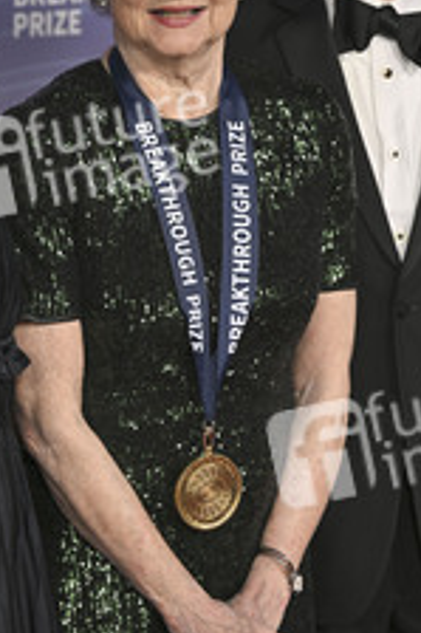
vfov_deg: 9.9
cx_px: 155
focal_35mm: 207
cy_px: 300
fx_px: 3636
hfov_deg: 6.6
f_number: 4.5
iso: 2000
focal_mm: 116
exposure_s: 1/320
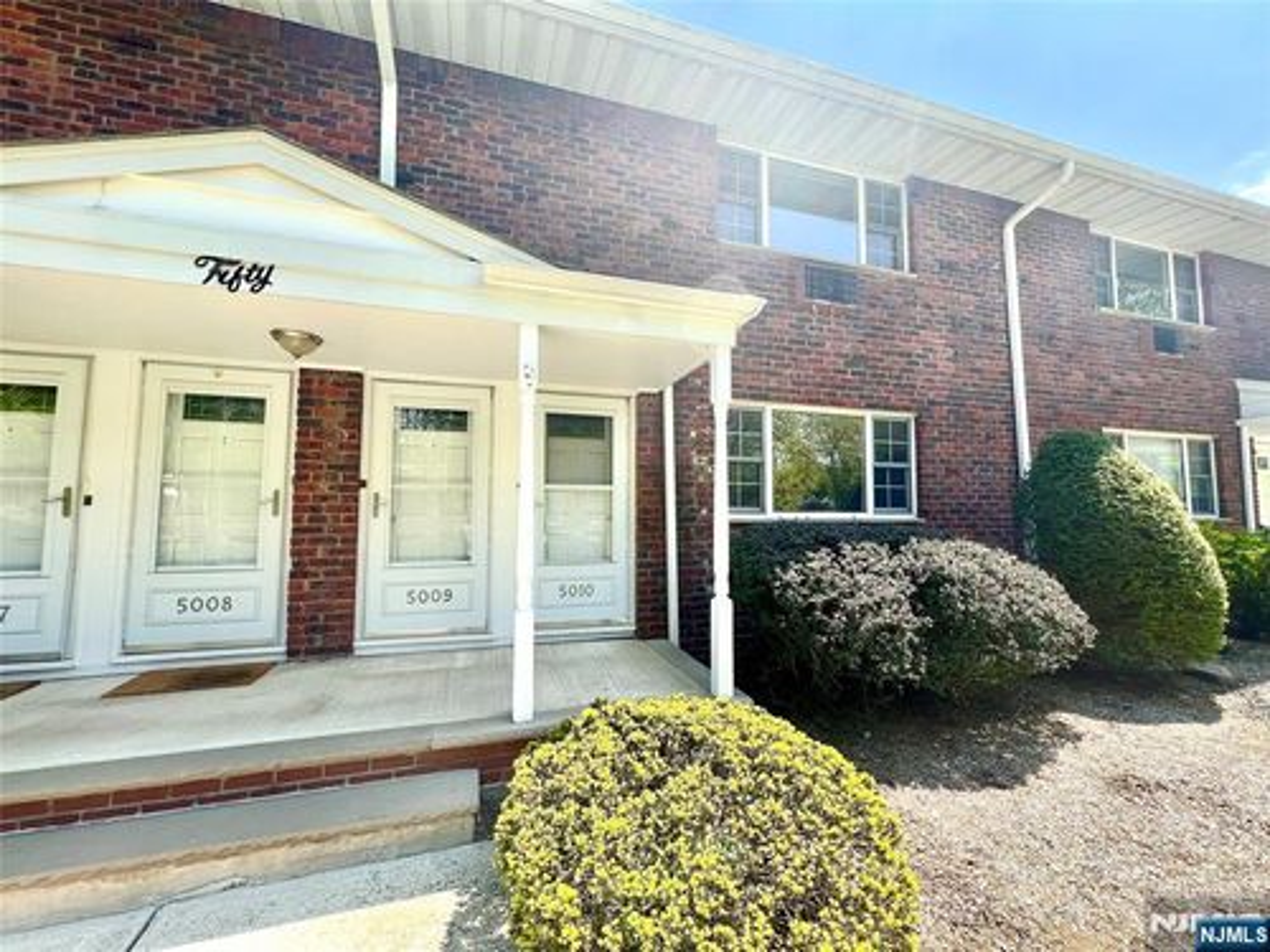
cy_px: 476
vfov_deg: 89.9
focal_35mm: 13
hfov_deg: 106.2
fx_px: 477
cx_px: 635
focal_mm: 1.57
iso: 32
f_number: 1.8
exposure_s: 1/473
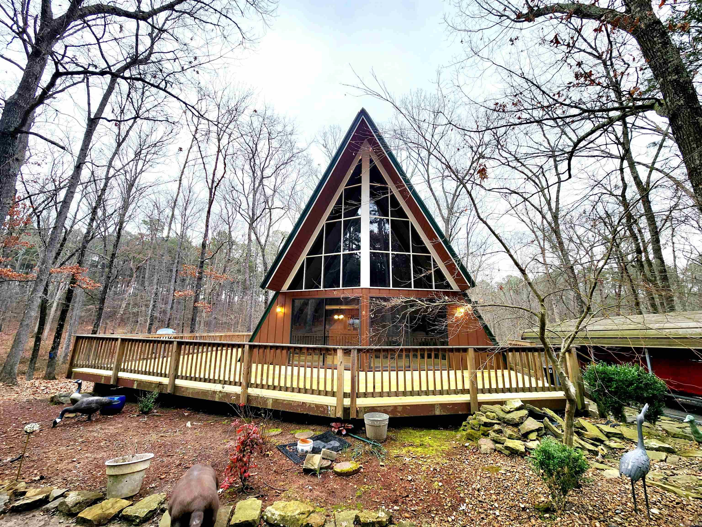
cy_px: 264
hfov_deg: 106.2
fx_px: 264
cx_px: 351
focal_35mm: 13
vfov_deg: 89.9
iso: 50
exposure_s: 1/156
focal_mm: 2.2
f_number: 2.2
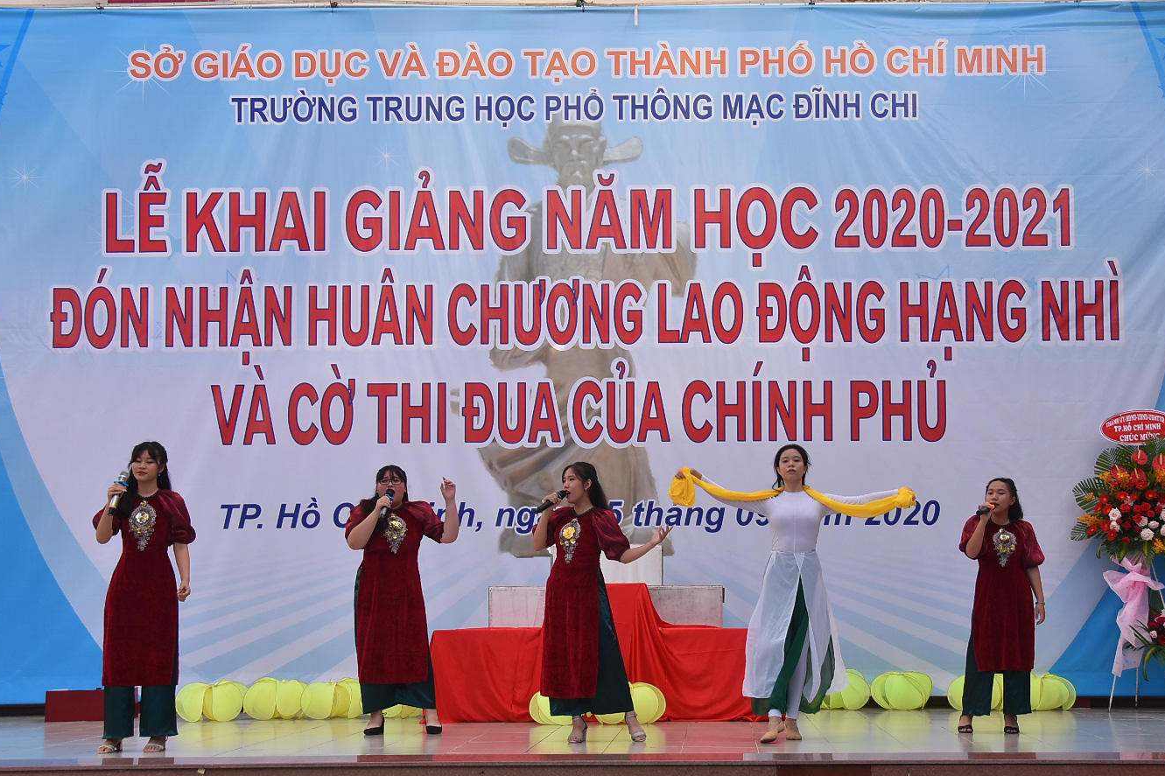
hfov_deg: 35.2
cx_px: 697
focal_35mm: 57
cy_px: 444
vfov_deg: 23.9
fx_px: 1832
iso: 200
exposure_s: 1/250
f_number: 5.6
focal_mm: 31
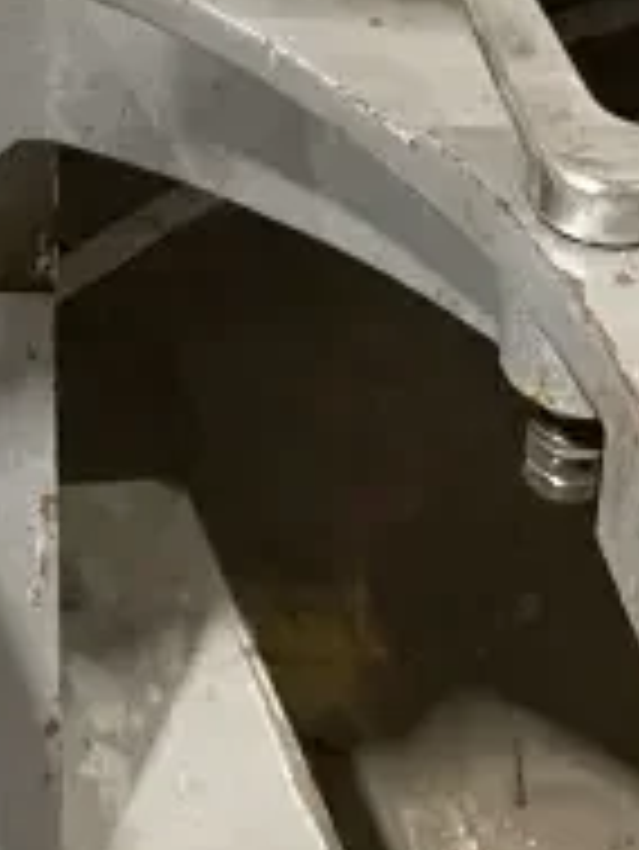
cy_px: -672
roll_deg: -0.3
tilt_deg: -19.8
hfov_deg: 12.6
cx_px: -328
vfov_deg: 15.2
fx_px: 2754
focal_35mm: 112
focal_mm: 4.2
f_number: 1.6
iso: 500
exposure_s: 1/60
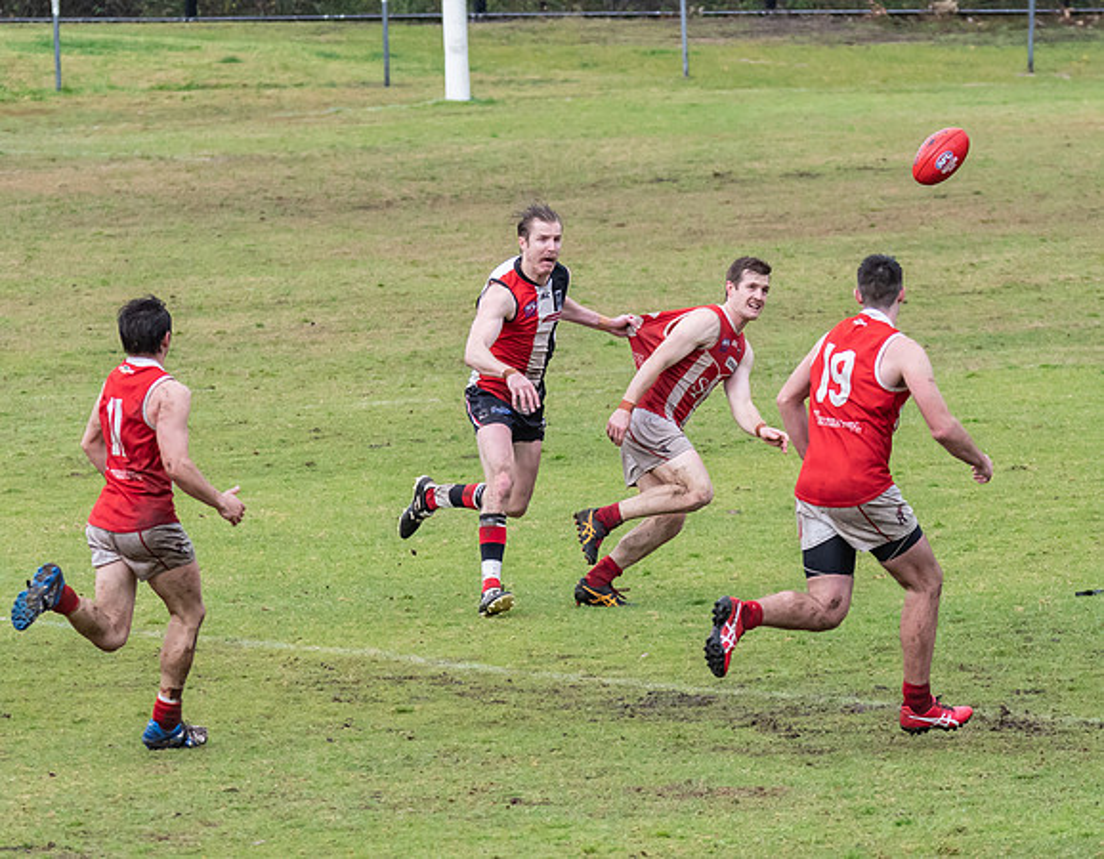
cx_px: 661
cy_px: 372
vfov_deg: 3.0
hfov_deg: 3.9
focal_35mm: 502
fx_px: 16218
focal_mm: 210
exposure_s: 1/1600
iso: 1250
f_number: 7.1
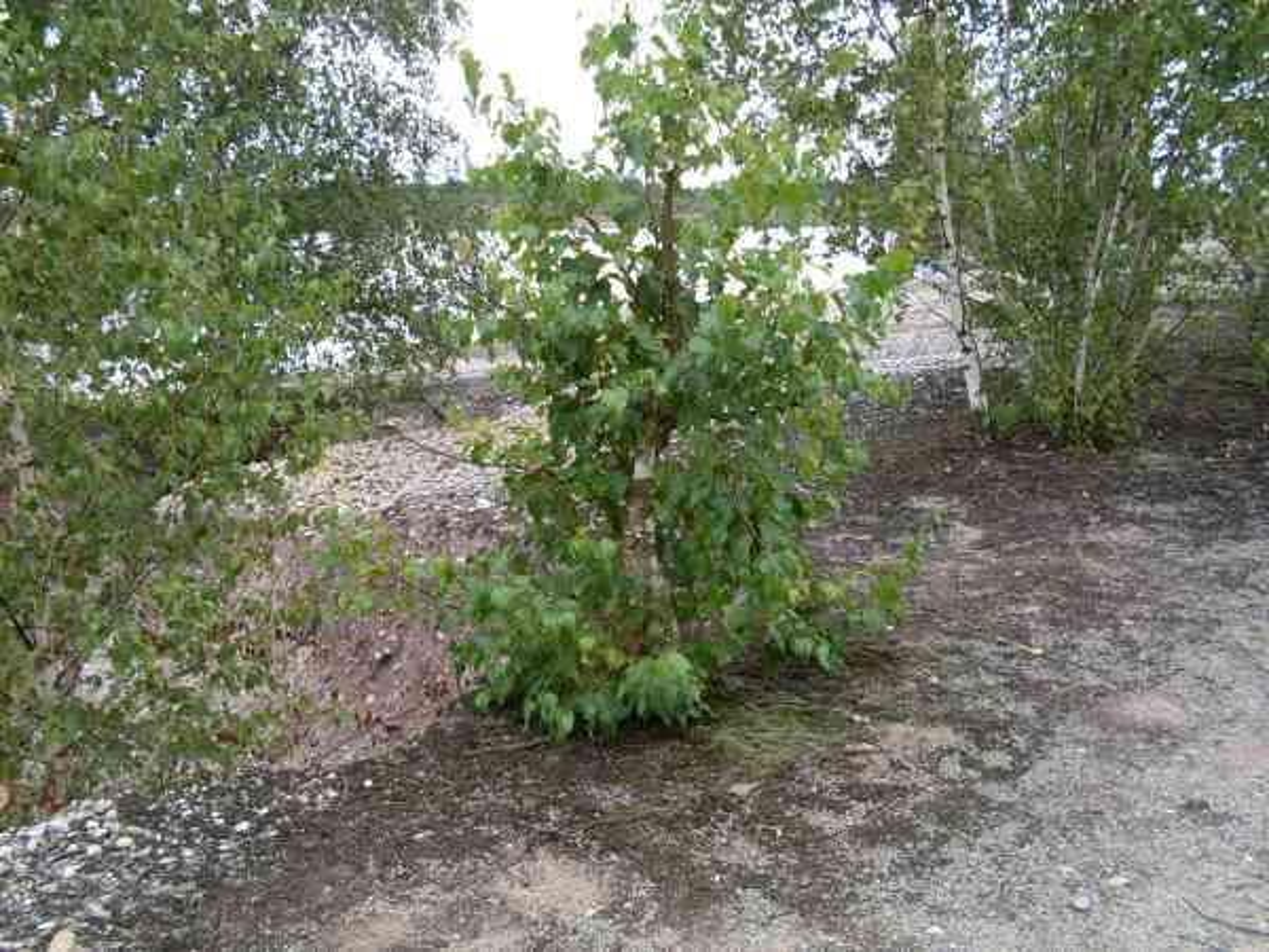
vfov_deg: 37.7
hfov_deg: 49.0
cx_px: 634
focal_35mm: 38
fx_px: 1393
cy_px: 476
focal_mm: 6.3
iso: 80
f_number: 2.8
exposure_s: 1/350
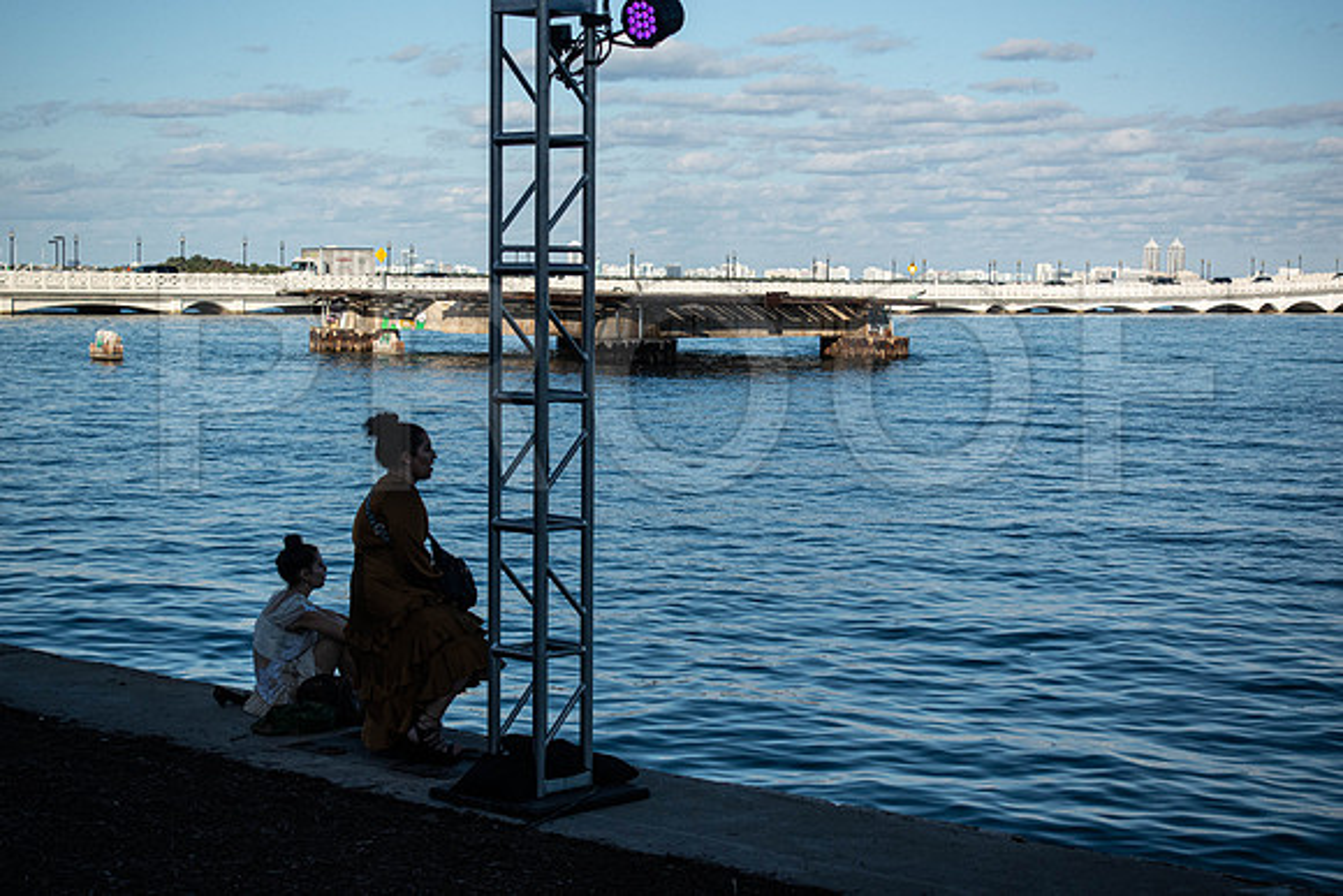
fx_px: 2612
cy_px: 448
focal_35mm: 70
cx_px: 672
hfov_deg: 28.8
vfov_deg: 19.5
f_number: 4
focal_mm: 25.7
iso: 400
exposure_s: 1/500
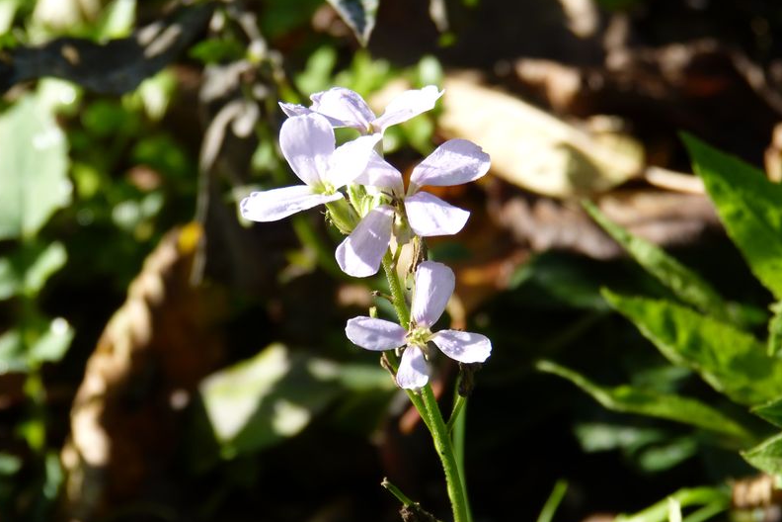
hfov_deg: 16.3
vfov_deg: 10.9
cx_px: 388
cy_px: 260
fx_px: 2737
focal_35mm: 126
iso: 100
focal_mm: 21.6
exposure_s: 1/320
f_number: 4
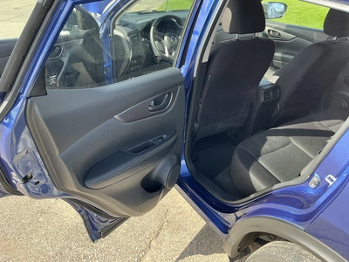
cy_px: 131
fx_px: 282
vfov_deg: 49.7
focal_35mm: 28
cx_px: 174
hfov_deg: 63.4
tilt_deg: -25.4
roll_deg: -4.3
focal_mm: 3
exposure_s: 1/172
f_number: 1.8
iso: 25
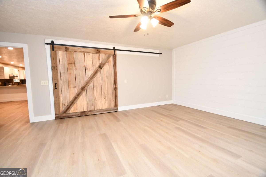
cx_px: 133
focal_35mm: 15
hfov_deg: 100.4
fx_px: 111
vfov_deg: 77.3
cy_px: 88
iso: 1100
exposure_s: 1/60
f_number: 4
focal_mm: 10
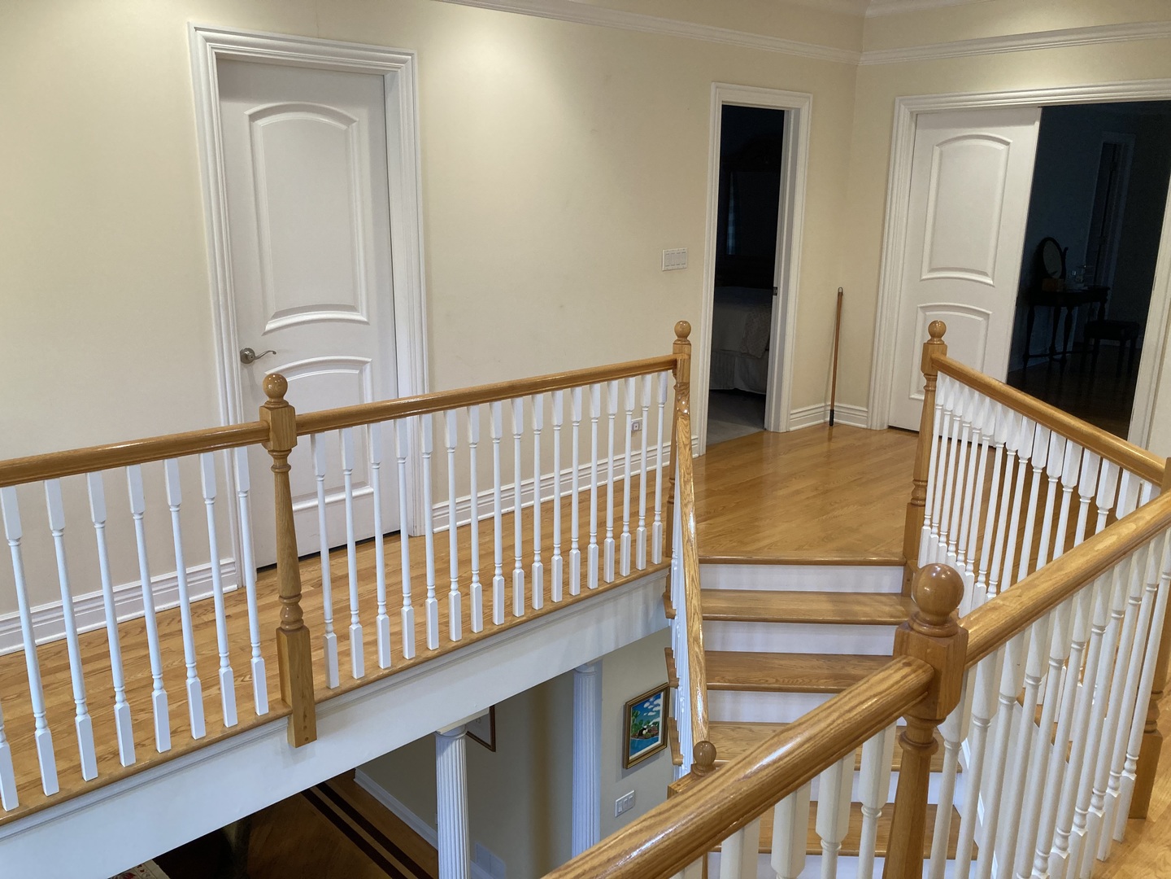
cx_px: 586
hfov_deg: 63.4
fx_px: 947
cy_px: 440
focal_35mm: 28
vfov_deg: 49.7
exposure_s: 1/60
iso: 100
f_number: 1.8
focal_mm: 3.99
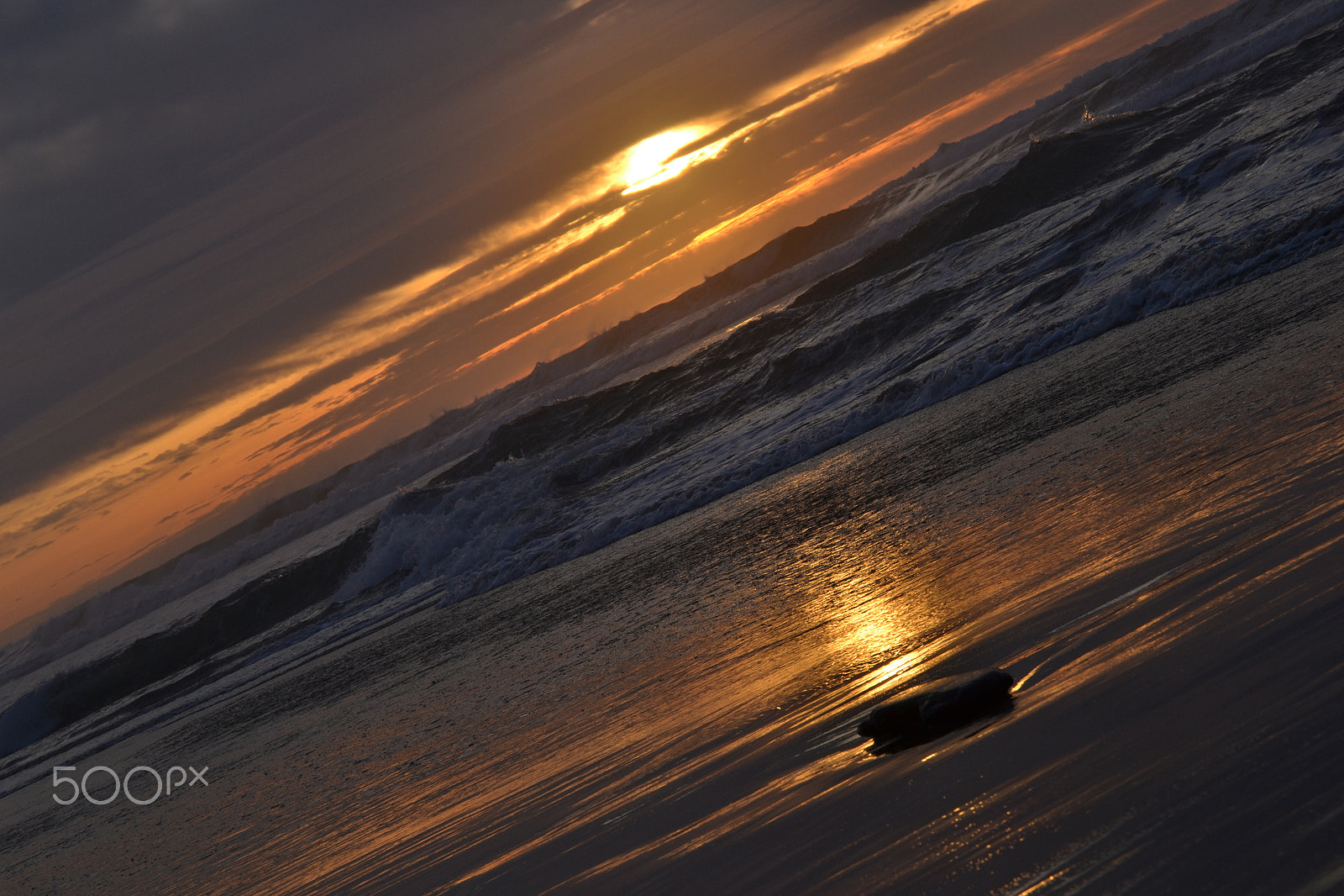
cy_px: 448
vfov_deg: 16.5
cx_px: 672
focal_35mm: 82
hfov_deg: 24.6
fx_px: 3079
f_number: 11
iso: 100
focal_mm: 55
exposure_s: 1/200
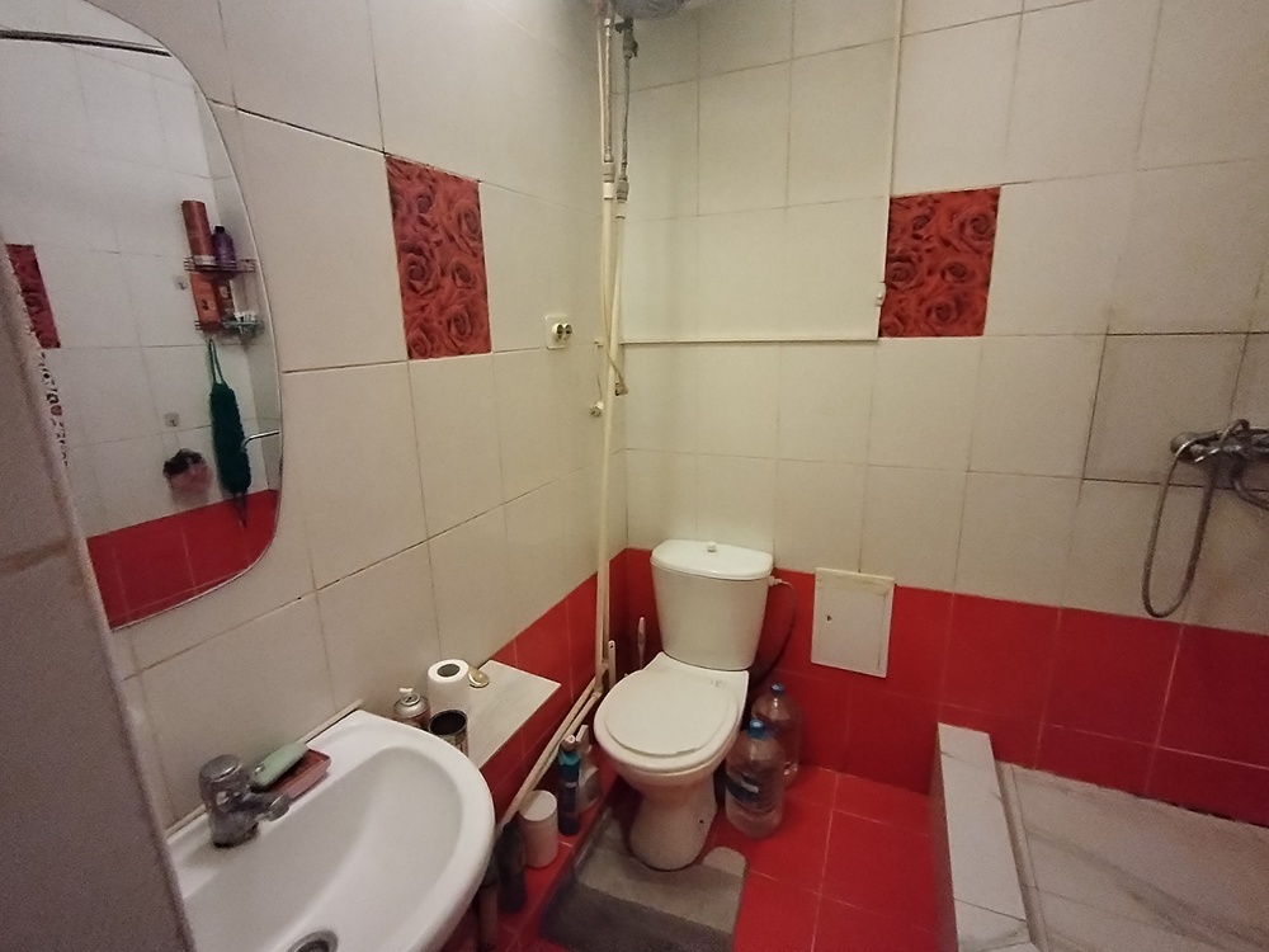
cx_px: 634
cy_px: 476
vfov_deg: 78.1
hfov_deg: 94.5
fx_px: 587
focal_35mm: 16
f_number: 2.2
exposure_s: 1/14.3
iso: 2576
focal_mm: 1.42
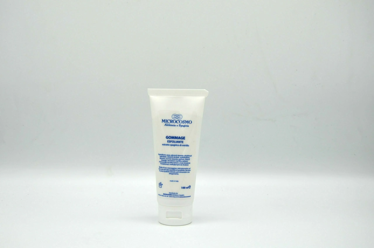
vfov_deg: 18.8
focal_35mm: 72
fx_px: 747
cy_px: 124
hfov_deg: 28.1
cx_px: 187
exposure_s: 1/500
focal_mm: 48
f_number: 8
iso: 125
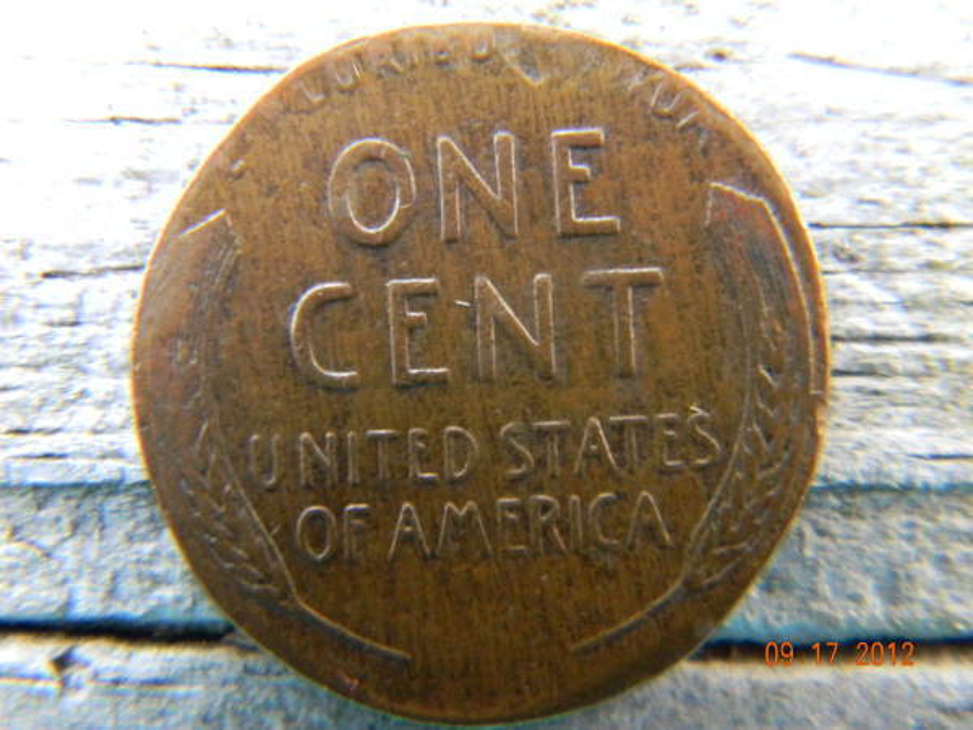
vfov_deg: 17.8
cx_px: 486
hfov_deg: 23.6
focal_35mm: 83
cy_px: 365
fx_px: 2333
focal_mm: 15.1
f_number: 4.5
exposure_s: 1/17.4
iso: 400
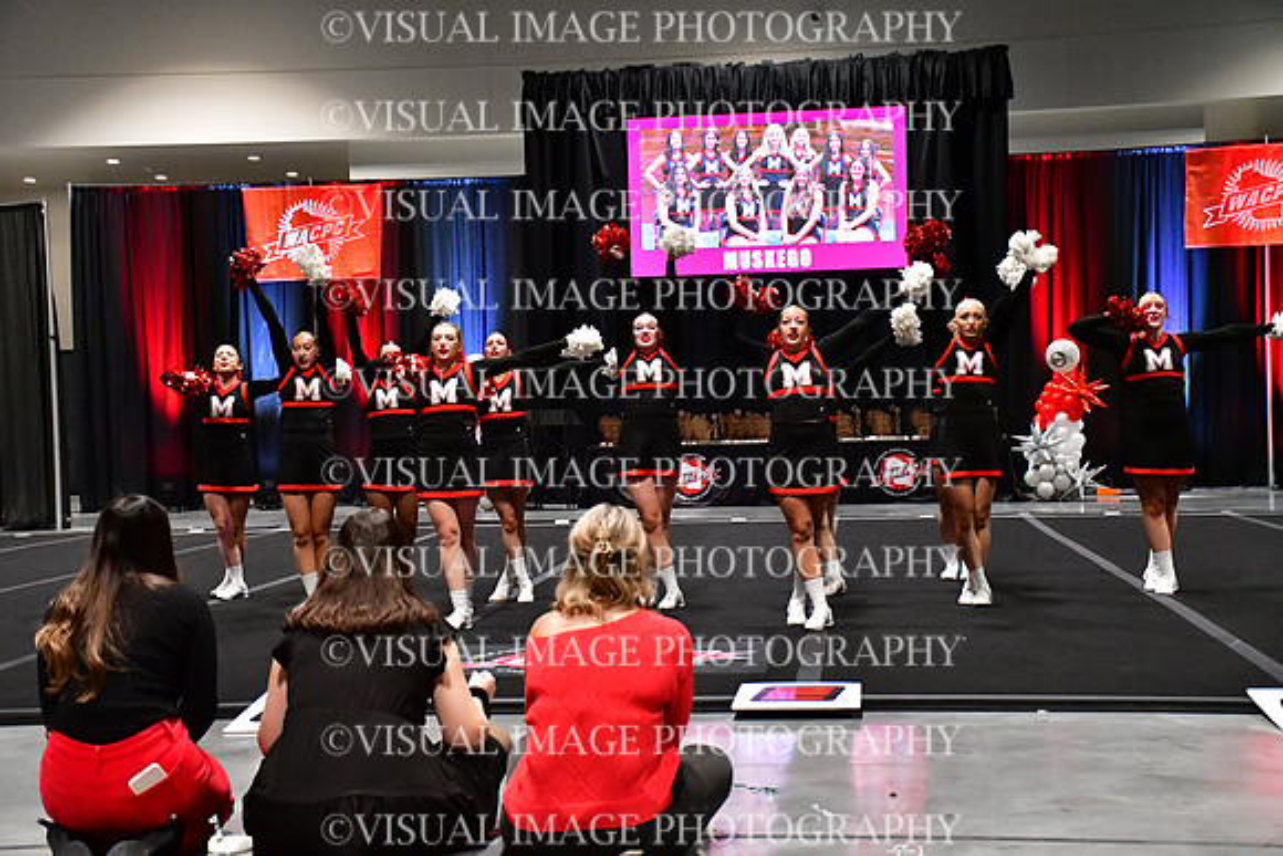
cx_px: 642
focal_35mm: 57
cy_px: 428
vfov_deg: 23.8
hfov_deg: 35.0
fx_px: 2032
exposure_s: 1/400
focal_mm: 38
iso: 5600
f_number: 4.2
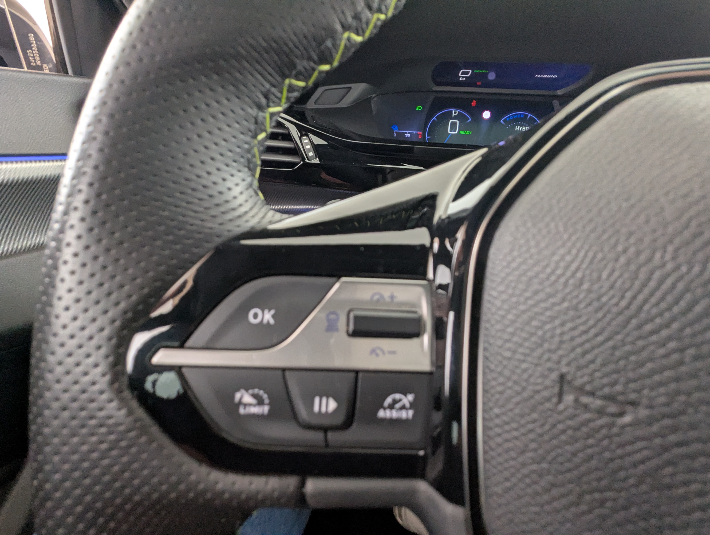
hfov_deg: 94.4
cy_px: 268
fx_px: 329
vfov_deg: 78.2
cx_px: 355
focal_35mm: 16
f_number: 2.2
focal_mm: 2.35
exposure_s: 1/33.8
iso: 294
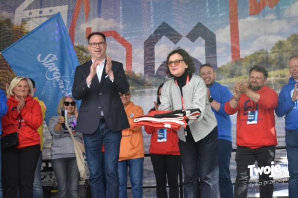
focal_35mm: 68
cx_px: 149
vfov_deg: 20.1
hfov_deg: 29.9
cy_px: 99
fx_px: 558
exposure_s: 1/500
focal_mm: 45
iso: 1000
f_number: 5
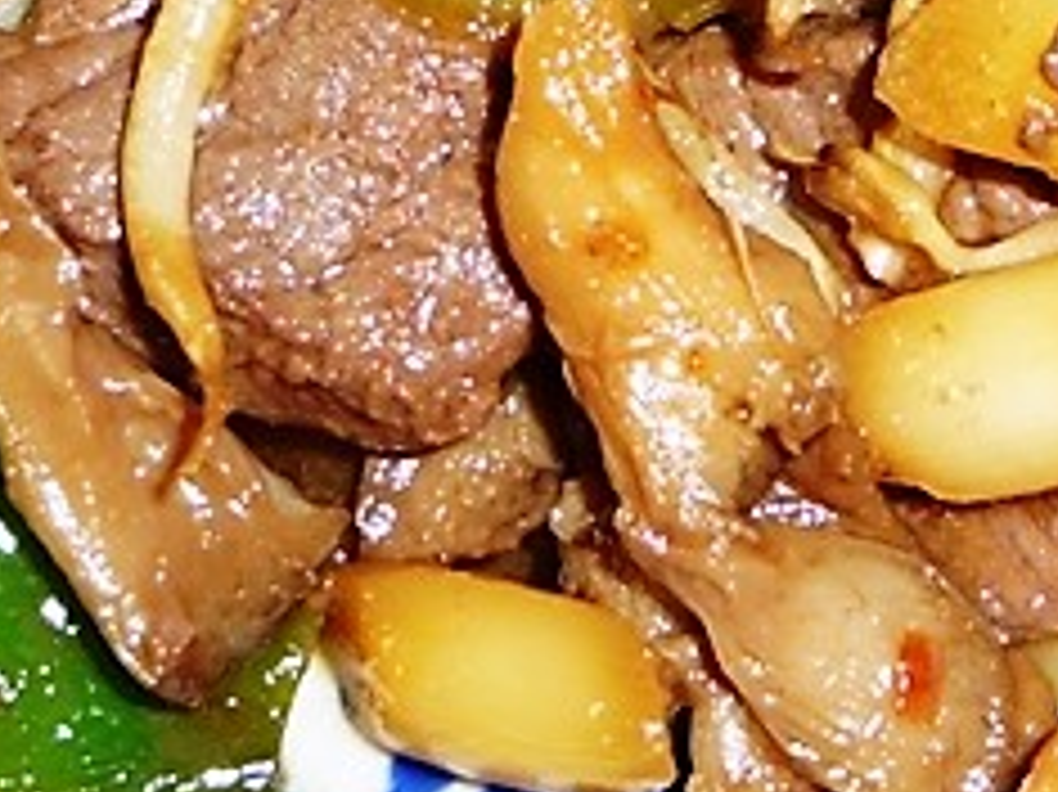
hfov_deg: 14.4
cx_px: 882
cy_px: -238
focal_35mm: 136
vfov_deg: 10.6
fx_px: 4155
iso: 100
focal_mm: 8.5
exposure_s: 1/30
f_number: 4.2
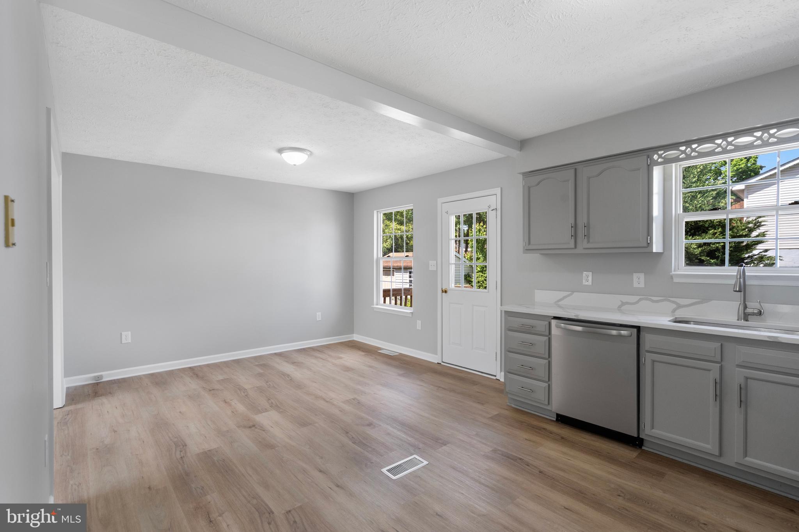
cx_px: 400
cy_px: 266
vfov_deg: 73.7
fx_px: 355
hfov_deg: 96.8
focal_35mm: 16
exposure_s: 1/1000
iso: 640
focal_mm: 16
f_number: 8
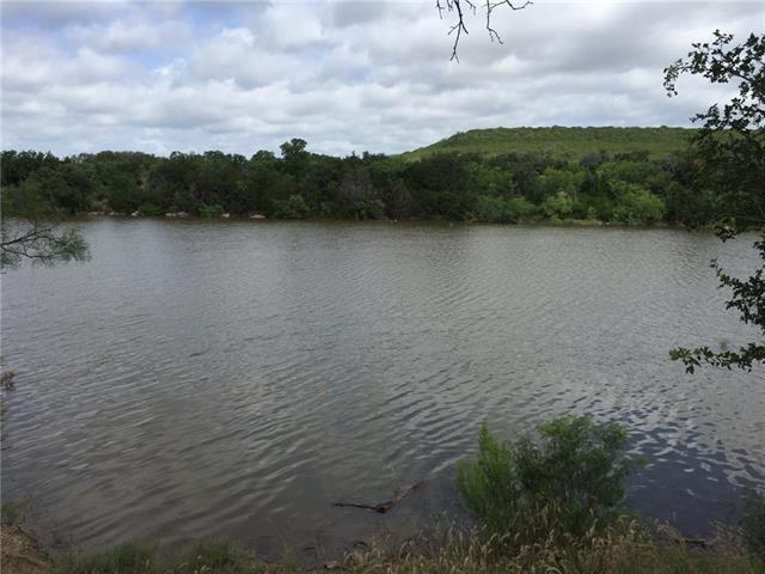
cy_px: 287
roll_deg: -0.9
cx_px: 382
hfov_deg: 61.7
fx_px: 641
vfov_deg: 48.2
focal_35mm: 29
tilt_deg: -6.6
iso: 32
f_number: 2.2
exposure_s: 1/2083
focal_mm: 4.15
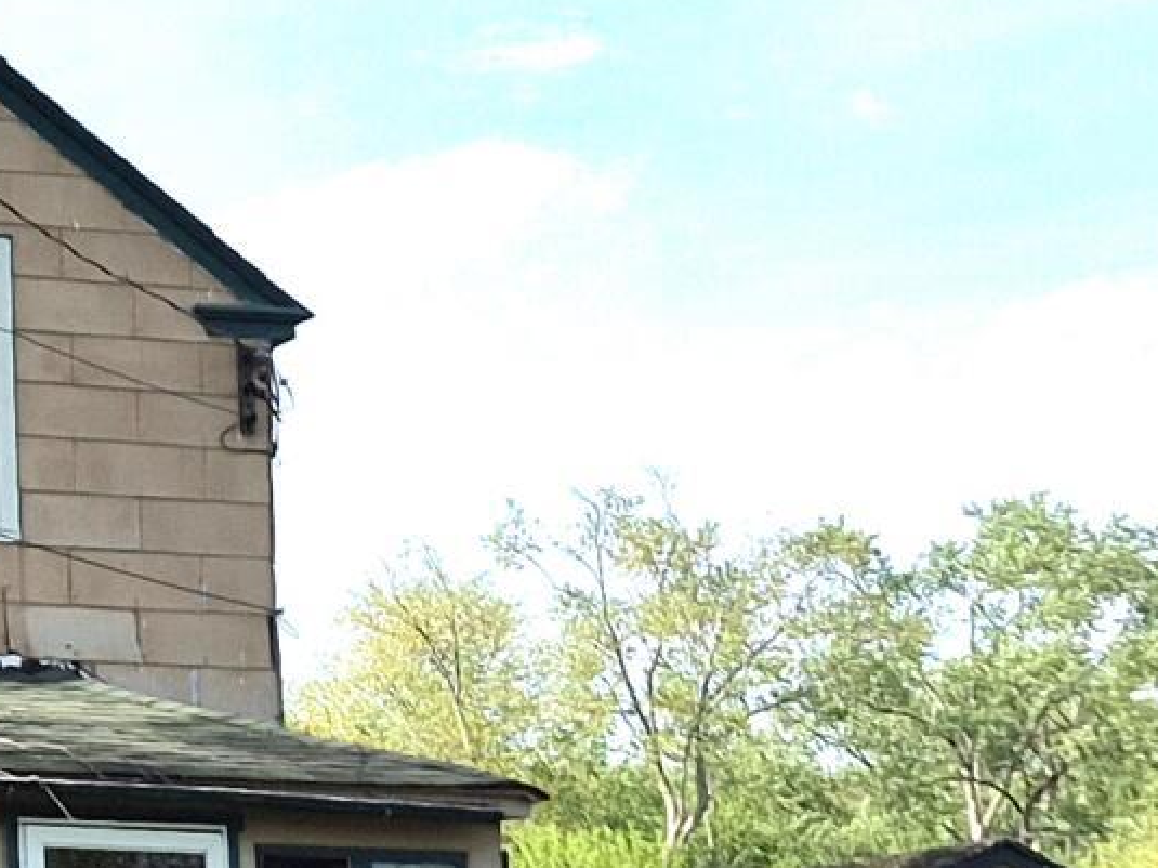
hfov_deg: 14.0
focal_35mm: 129
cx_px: -766
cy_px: 165
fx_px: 4314
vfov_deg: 11.4
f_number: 1.8
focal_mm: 5.4
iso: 80
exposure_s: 1/5000
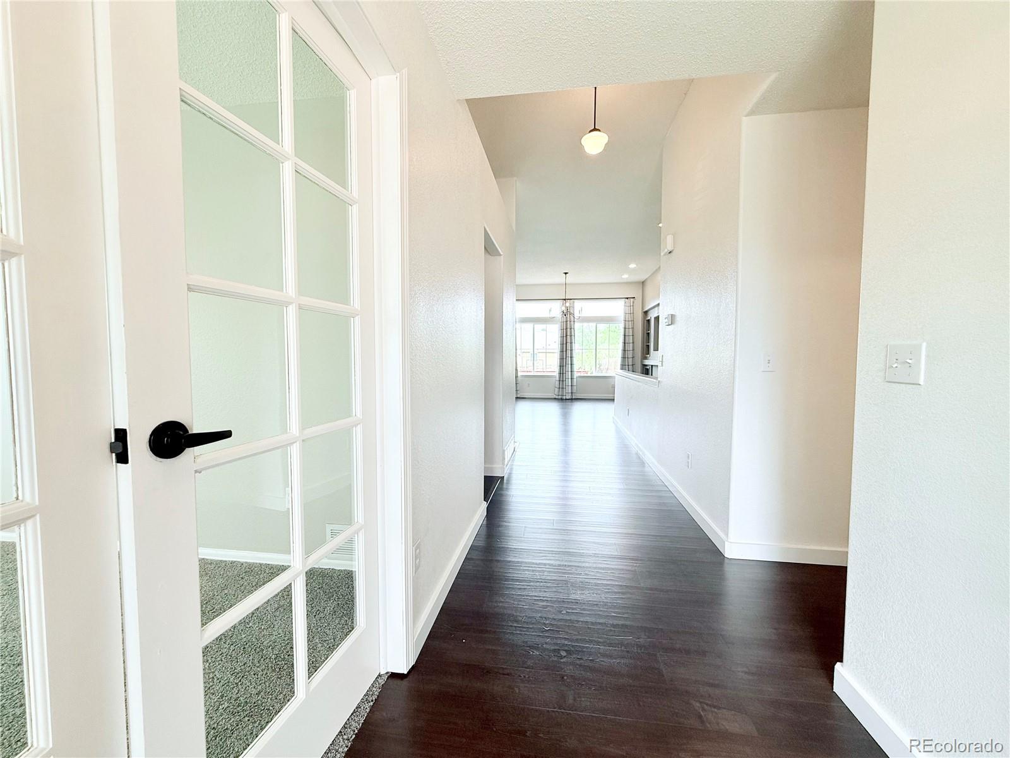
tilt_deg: -2.7
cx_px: 505
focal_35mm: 14
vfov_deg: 85.7
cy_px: 379
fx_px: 408
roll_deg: -0.2
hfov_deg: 102.1
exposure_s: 1/170
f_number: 2.2
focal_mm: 2.22
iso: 64
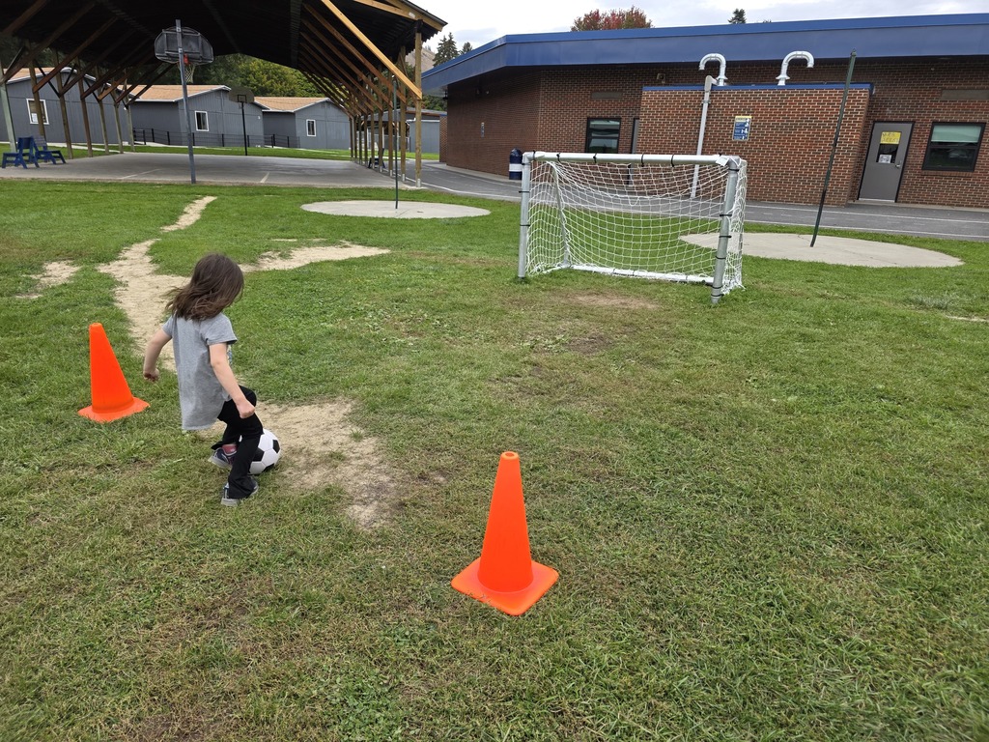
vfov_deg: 58.9
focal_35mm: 23
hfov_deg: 73.9
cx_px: 494
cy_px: 371
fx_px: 657
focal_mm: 6.3
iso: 80
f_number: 1.7
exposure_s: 1/1746
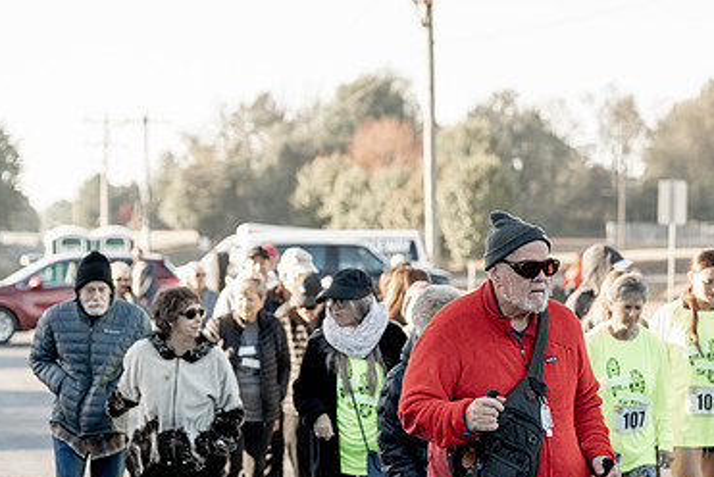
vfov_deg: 9.9
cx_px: 537
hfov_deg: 14.7
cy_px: 324
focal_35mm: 139
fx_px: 2759
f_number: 3.5
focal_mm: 89
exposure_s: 1/500
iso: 320
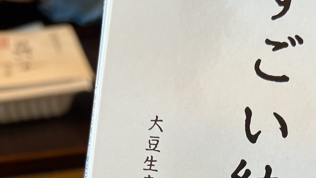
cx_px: 253
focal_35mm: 74
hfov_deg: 28.0
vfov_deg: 14.5
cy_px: 309
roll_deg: +1.8
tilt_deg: -37.8
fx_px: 620
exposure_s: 1/120
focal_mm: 5.7
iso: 100
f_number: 1.5
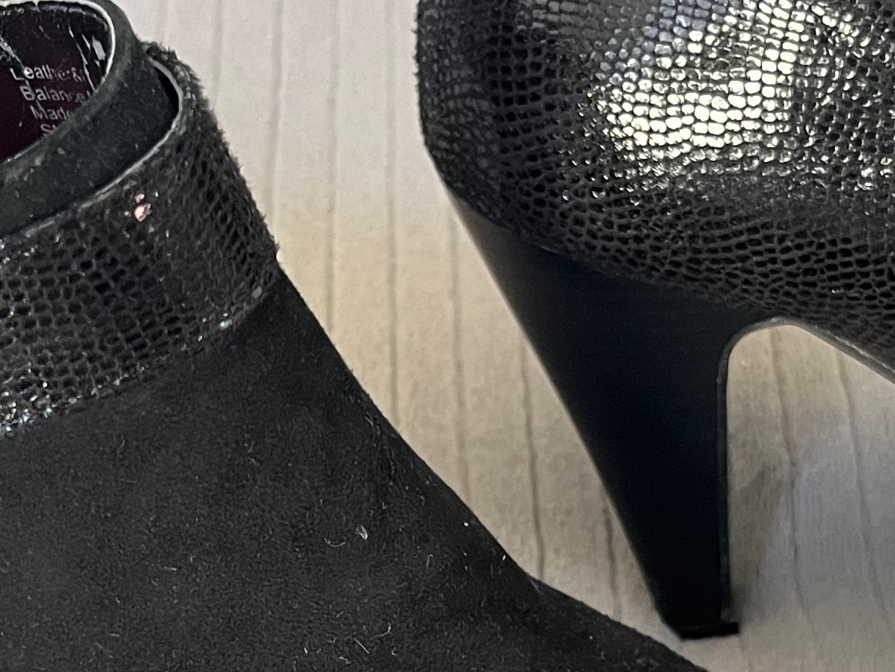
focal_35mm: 87
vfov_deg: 16.8
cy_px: 565
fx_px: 2250
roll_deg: -2.9
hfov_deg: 22.5
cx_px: 549
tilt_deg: -44.6
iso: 320
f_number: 1.6
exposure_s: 1/60
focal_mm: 5.1
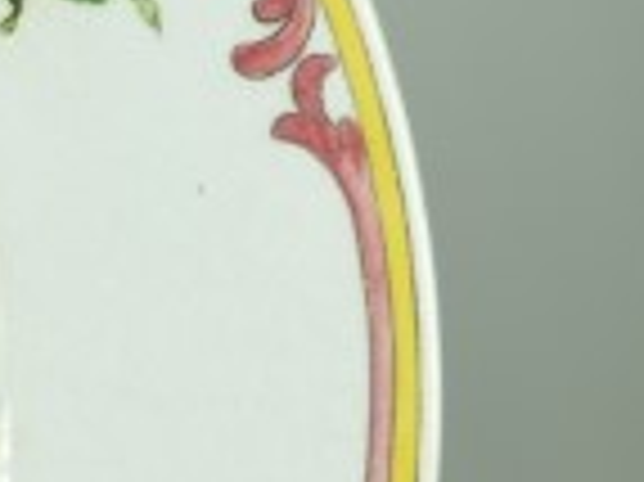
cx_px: -874
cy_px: 437
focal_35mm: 245
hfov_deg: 7.6
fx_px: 4555
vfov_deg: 6.0
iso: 100
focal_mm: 27
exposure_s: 1/200
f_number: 6.3
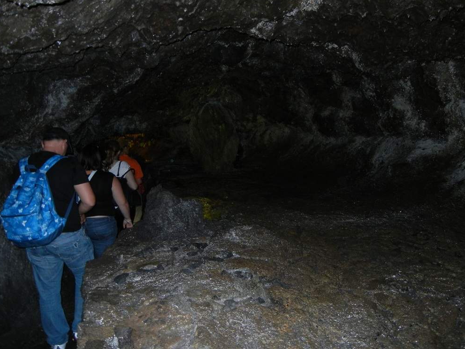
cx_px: 236
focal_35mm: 31
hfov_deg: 58.4
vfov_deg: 45.4
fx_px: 416
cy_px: 169
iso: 400
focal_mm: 5.4
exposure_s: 1/30
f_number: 3.5
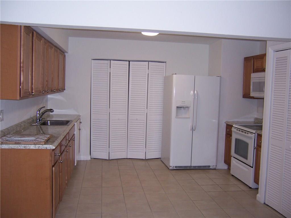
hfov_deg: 55.4
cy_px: 109
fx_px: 277
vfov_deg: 42.9
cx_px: 146
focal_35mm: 33
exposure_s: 1/60
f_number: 2.8
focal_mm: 5.5
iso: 140
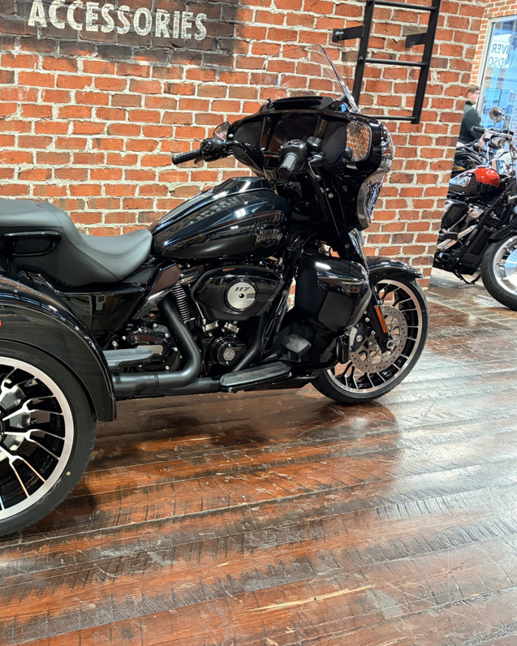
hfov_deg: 41.5
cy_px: 322
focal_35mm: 34
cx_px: 104
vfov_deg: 52.8
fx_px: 650
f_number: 1.6
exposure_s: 1/40
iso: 500
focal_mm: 5.96
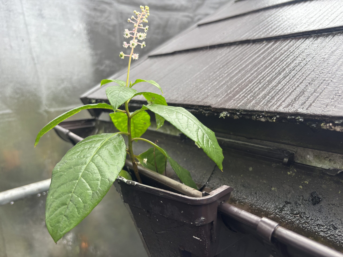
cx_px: 172
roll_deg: +1.7
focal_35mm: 26
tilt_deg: -10.4
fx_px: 258
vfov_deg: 53.1
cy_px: 128
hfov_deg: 67.3
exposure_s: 1/121
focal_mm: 5.96
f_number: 1.6
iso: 50
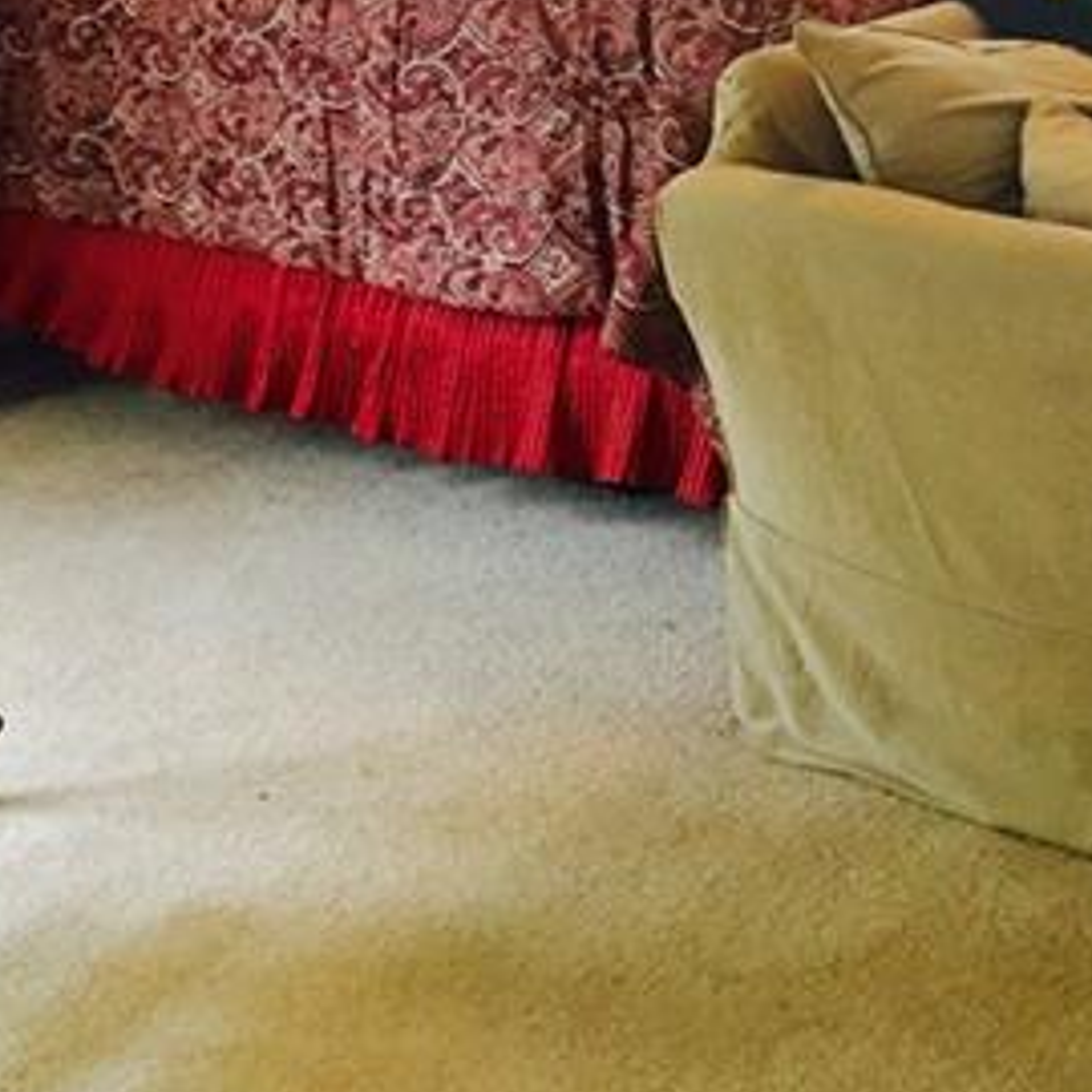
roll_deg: +3.6
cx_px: 999
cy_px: -170
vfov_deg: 22.1
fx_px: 2605
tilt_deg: -7.6
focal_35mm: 73
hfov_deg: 23.0
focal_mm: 4.15
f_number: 2.2
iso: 125
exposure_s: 1/30
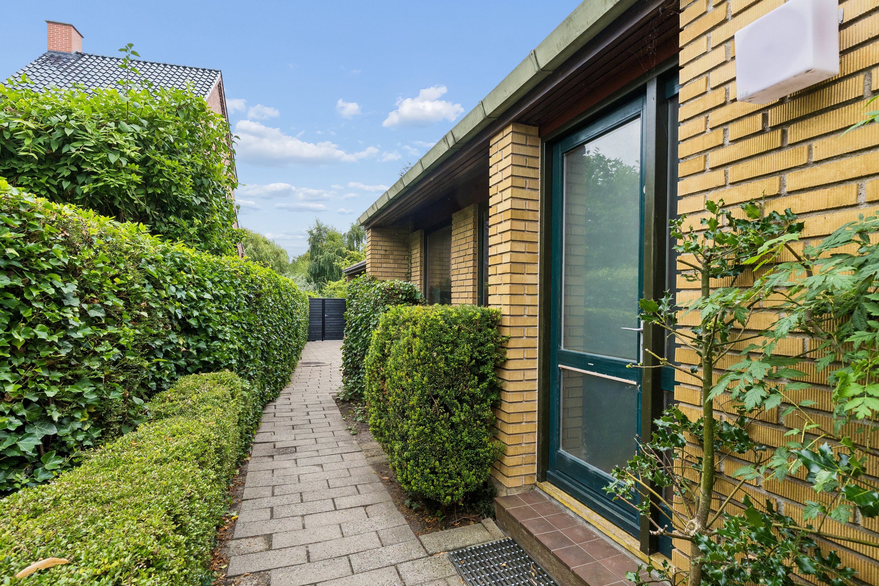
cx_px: 440
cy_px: 293
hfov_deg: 87.7
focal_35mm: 19
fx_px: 458
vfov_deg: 65.2
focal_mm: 12.5
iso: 400
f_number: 8
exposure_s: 1/200
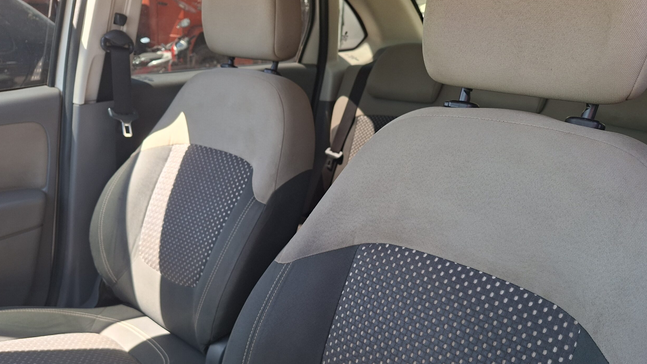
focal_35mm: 26
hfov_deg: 71.9
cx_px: 316
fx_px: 446
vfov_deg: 43.8
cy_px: 240
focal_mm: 5.54
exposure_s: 1/165
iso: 50
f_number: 1.8
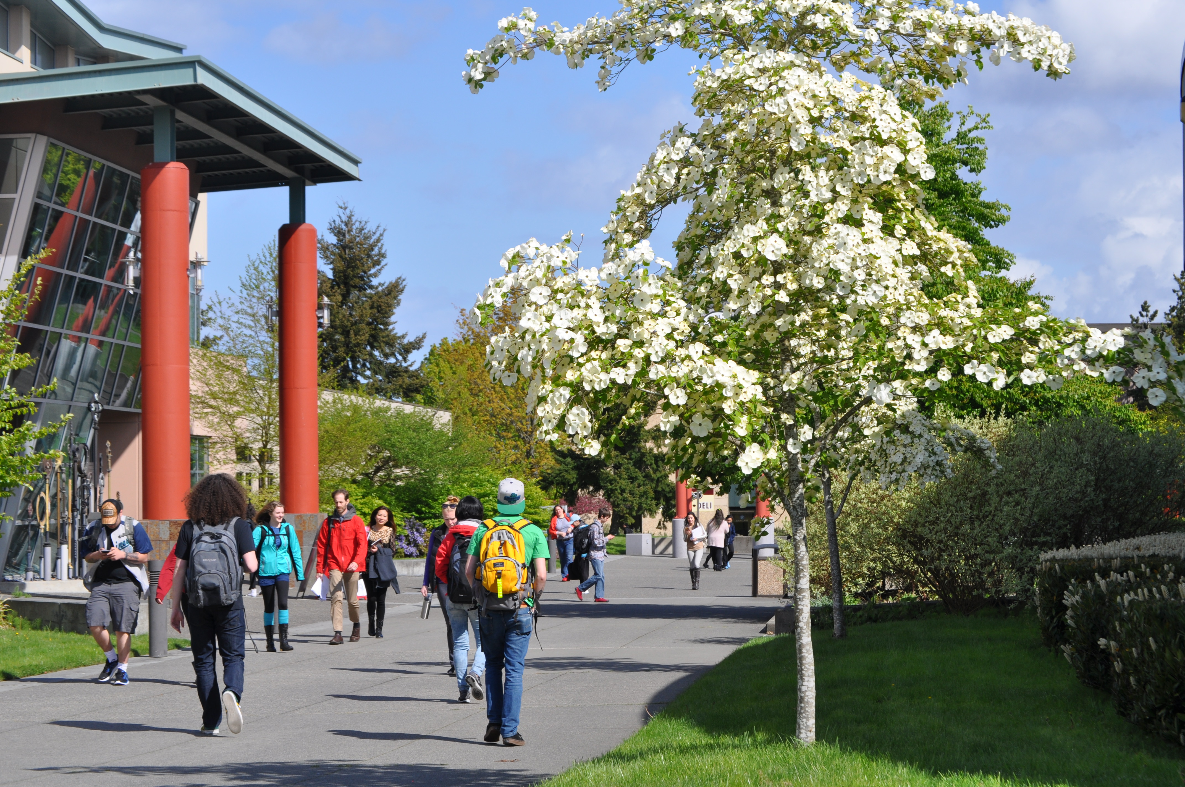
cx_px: 592
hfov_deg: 24.6
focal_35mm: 82
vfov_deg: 16.5
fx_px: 2712
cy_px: 394
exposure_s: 1/400
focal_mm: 55
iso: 200
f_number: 10
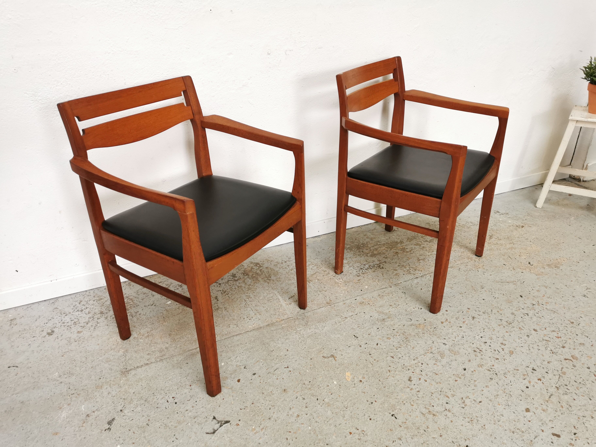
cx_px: 298
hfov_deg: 65.3
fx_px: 465
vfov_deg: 51.4
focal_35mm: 27
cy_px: 224
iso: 160
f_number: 1.8
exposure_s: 1/50
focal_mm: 5.58
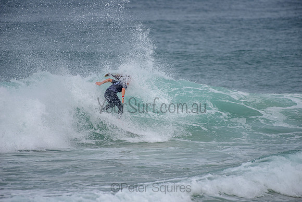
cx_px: 151
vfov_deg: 2.8
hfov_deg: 4.1
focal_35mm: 500
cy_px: 101
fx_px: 4195
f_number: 5.6
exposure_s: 1/2000
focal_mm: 500
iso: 200
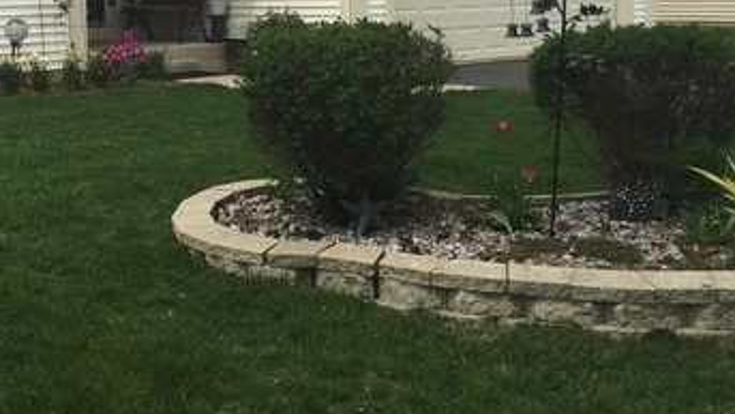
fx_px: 1150
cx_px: 171
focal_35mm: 59
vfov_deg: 19.9
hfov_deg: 34.6
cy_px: 28
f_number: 2.2
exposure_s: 1/2083
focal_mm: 4.15
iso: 32
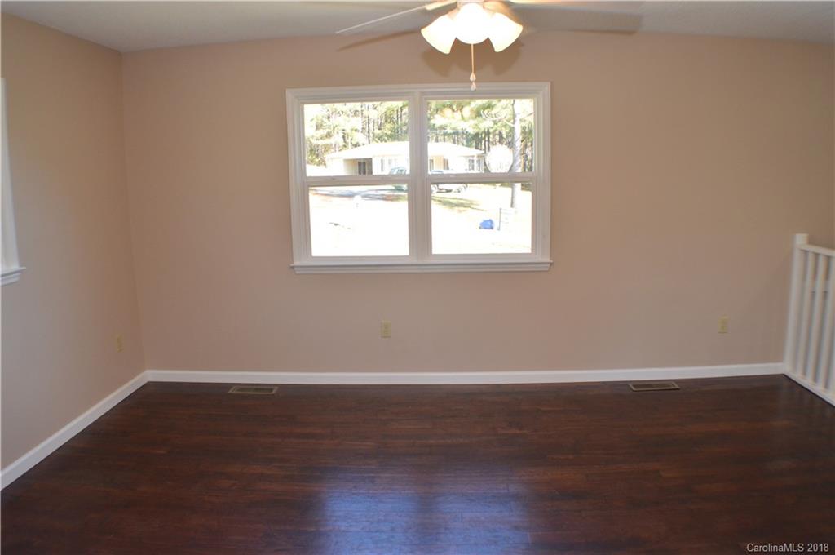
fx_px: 764
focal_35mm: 33
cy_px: 278
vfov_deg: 39.9
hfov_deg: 57.3
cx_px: 418
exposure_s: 1/125
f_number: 5.6
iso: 800
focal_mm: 22
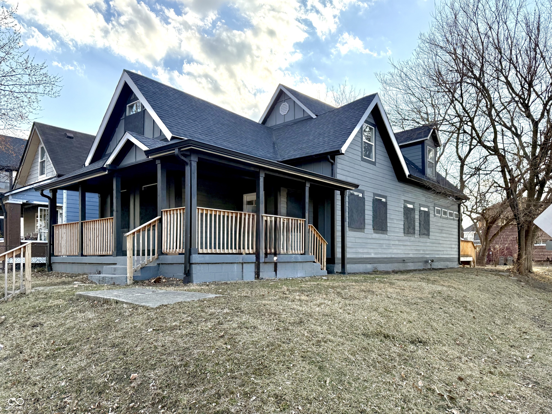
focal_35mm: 24
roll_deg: -0.3
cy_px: 207
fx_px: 383
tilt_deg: +7.8
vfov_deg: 56.8
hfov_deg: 71.6
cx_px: 276
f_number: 1.78
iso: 100
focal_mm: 6.76
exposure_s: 1/2801
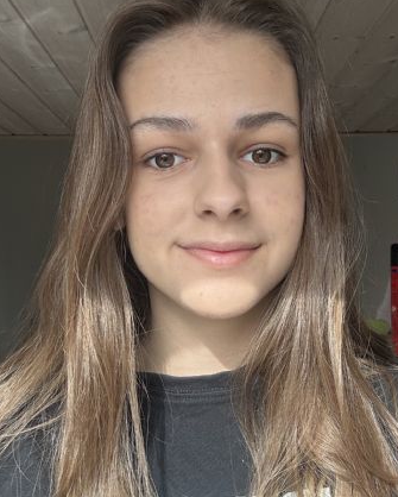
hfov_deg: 35.7
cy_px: 265
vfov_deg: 43.8
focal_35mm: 42
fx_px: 618
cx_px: 203
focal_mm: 2.69
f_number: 1.9
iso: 20
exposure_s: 1/121
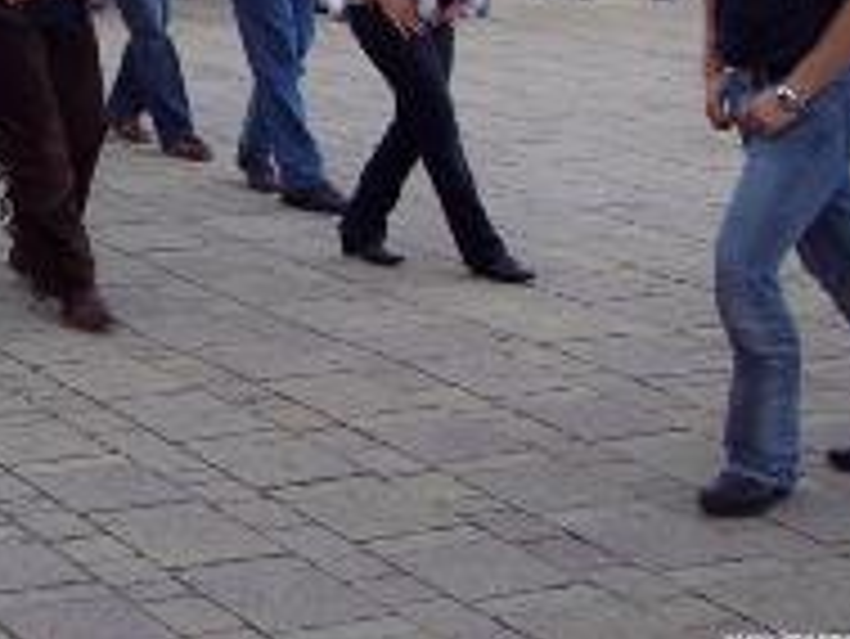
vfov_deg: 13.8
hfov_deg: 18.1
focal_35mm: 103
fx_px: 2531
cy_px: -191
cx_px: -184
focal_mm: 8
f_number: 3.4
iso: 100
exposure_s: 1/250
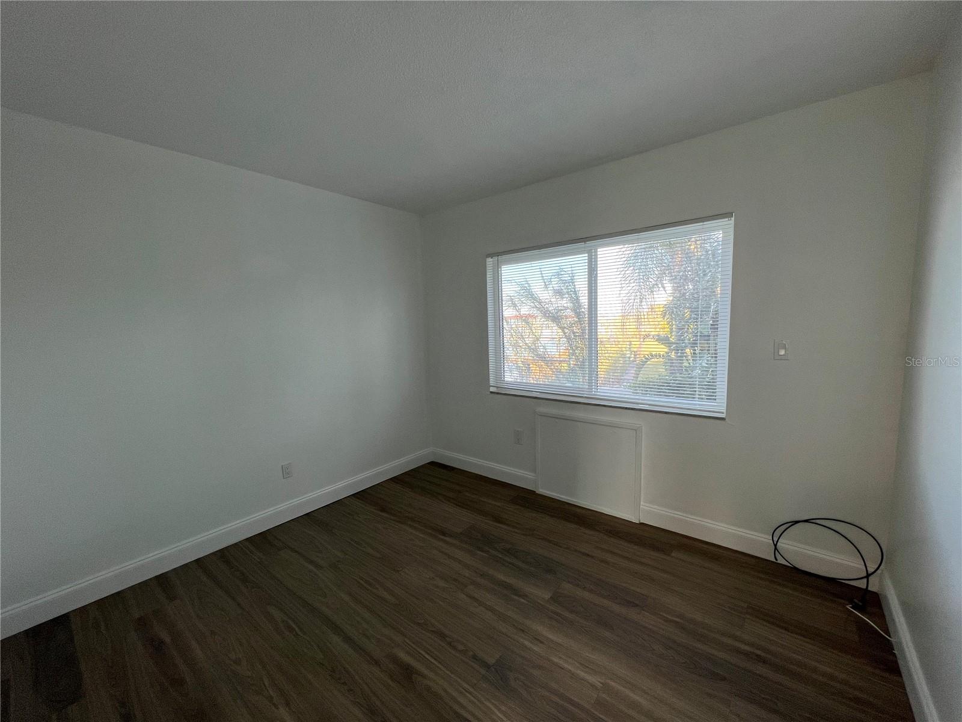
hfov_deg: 106.2
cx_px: 481
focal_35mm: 13
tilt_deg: -5.8
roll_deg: +2.2
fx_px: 361
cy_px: 361
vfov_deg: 89.9
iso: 80
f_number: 1.8
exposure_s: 1/120
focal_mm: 1.57
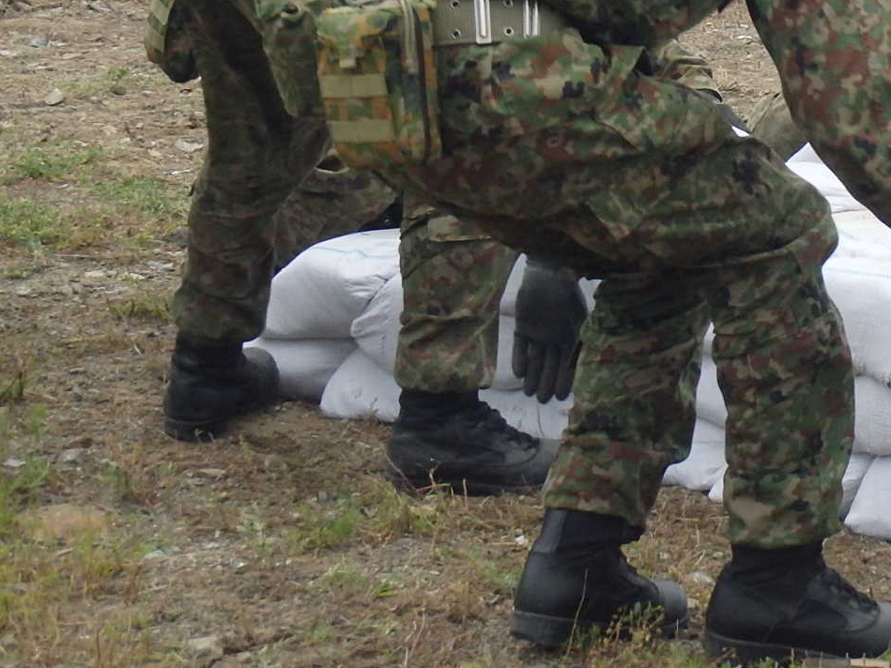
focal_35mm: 170
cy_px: 85
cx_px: 837
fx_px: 4376
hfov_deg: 11.5
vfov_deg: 8.7
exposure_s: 1/320
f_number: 13
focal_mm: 15.1
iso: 400
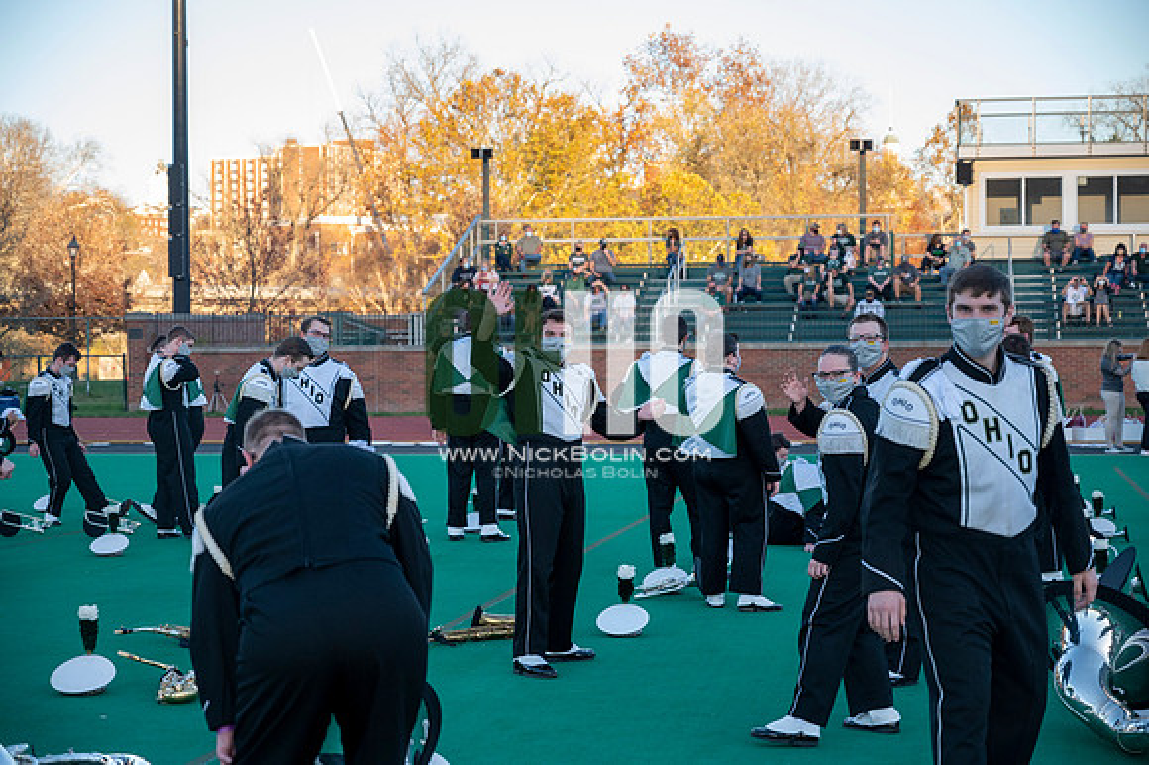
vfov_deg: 19.4
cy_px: 382
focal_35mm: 70
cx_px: 574
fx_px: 2233
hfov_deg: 28.9
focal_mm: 70
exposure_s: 1/2500
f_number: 4
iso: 2000
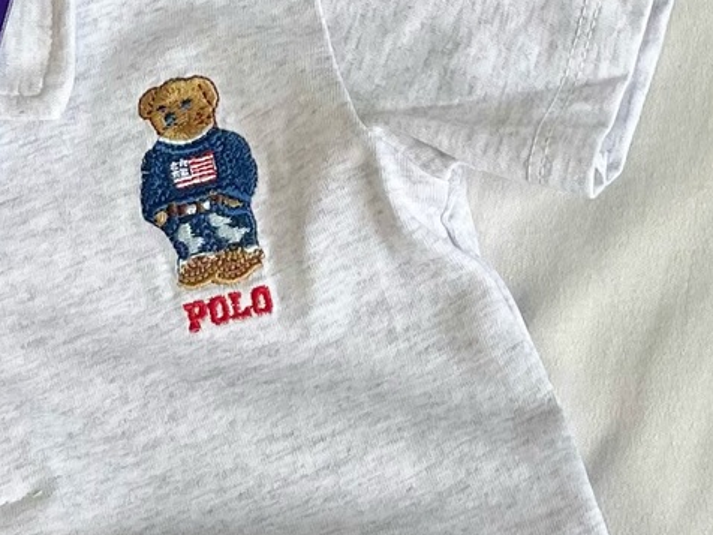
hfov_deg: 15.0
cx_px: 580
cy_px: 234
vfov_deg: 11.3
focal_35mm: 131
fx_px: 2698
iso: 32
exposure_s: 1/127
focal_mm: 5.1
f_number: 1.6
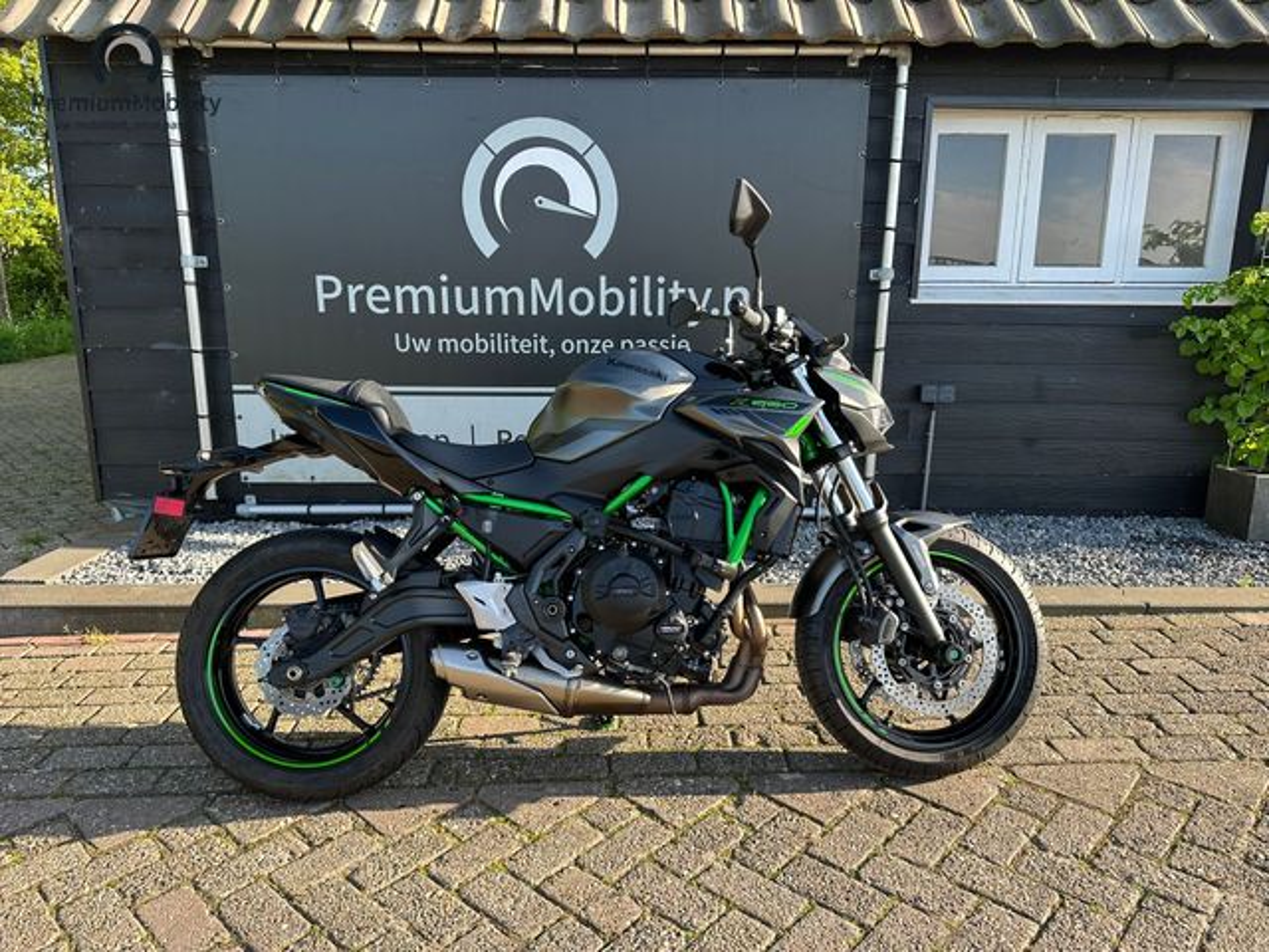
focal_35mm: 24
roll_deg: -1.1
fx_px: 880
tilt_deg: -12.9
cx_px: 634
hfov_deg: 71.6
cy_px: 476
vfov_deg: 56.8
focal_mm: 6.86
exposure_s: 1/646
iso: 80
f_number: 1.78
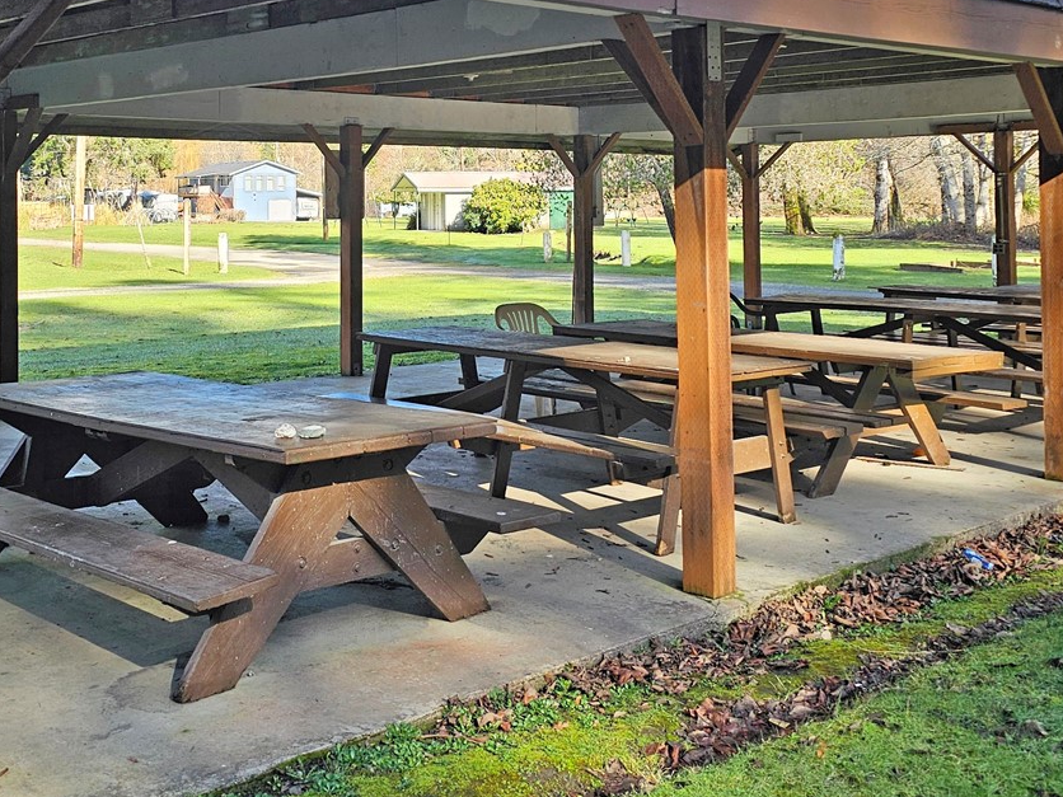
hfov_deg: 42.8
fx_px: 1351
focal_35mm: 44
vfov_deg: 32.2
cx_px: 442
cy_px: 194
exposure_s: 1/180
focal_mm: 6.3
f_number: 1.7
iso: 16
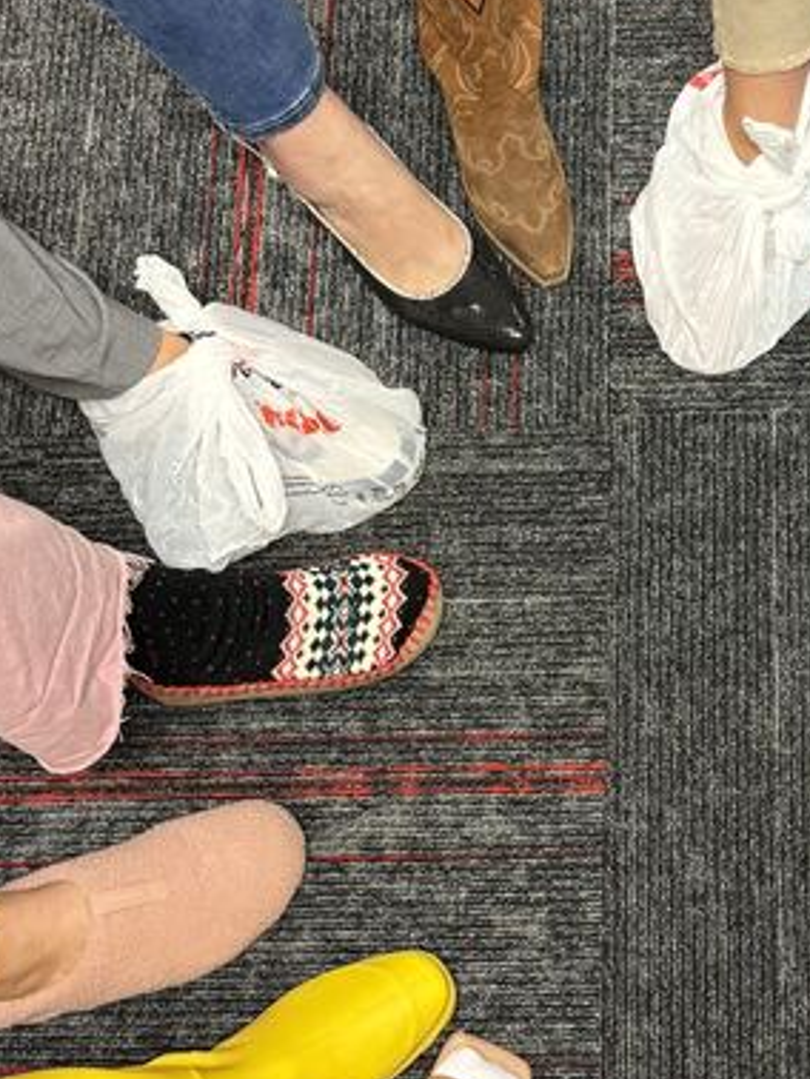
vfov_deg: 29.8
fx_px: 2026
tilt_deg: -69.6
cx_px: 713
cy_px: 480
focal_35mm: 65
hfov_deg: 22.1
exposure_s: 1/60
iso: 320
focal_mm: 6.76
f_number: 1.78
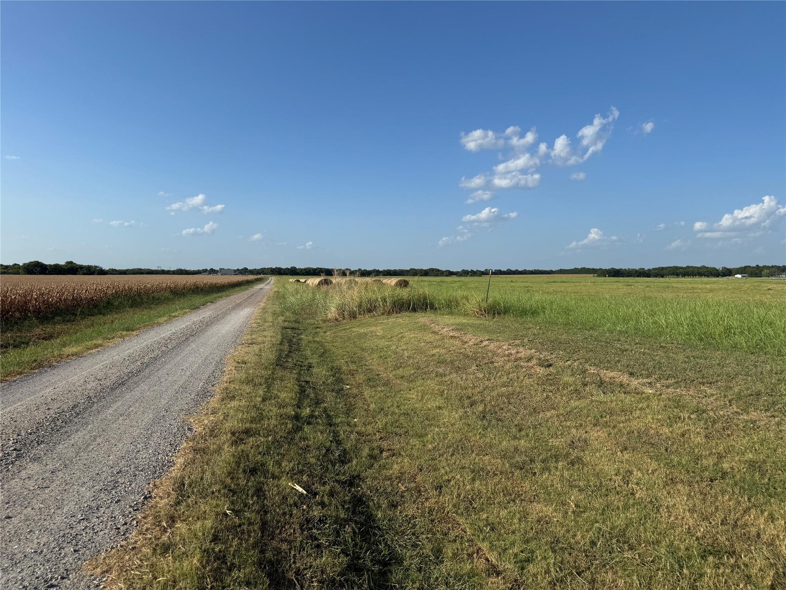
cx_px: 393
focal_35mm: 24
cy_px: 295
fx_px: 545
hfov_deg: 71.6
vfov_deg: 56.8
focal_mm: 6.76
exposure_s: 1/5348
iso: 80
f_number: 1.78
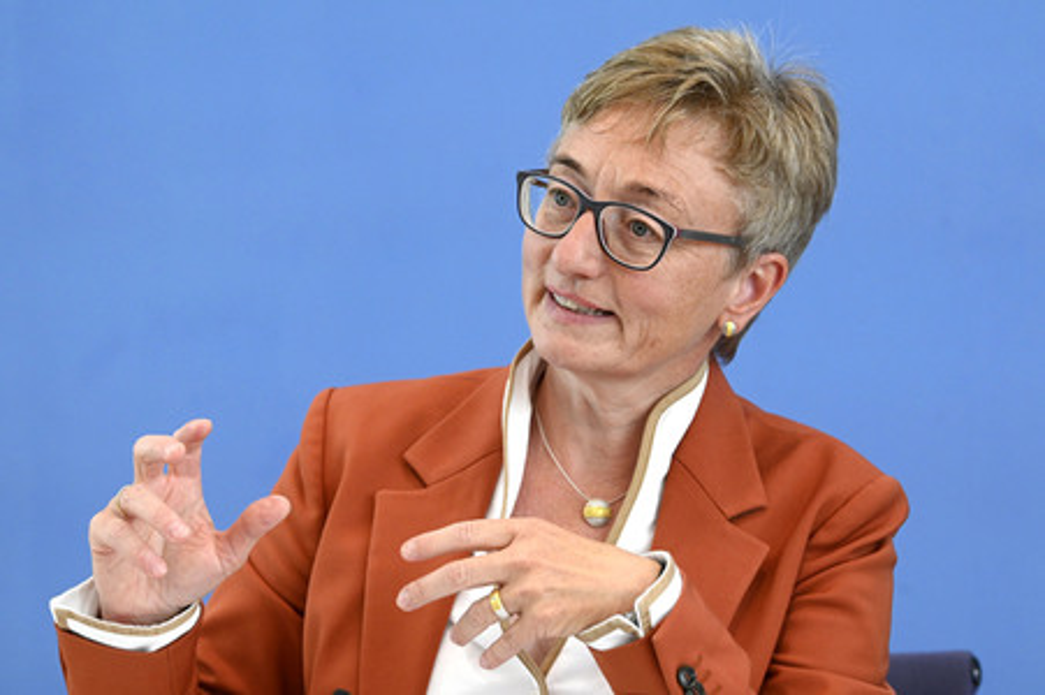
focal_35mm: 122
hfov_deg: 16.8
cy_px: 348
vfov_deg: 11.2
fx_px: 3539
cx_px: 522
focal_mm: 122
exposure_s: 1/1000
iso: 3200
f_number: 6.3
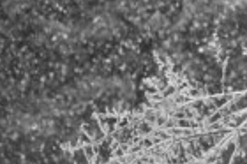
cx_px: 347
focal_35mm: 330
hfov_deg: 6.2
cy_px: 39
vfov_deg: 4.2
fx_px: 2262
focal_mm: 68
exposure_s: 1/160
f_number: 4.2
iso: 100
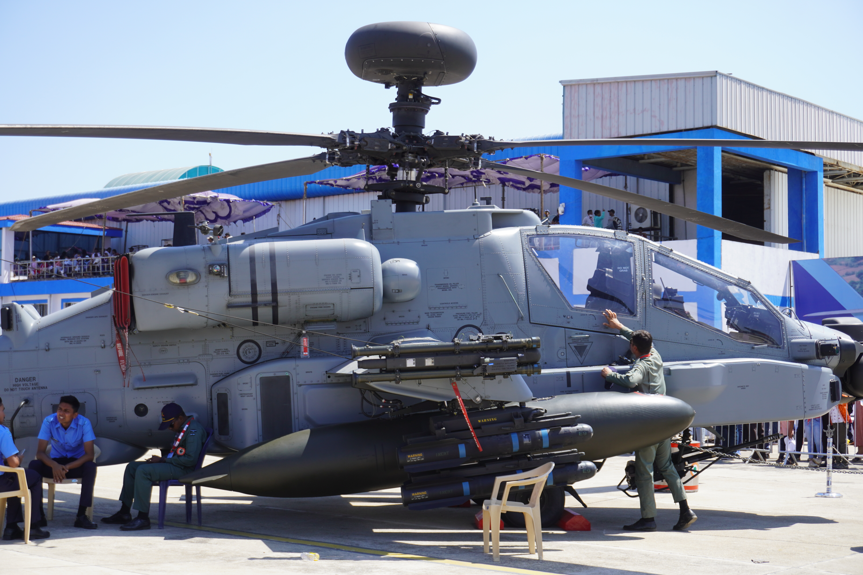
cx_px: 432
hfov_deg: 35.9
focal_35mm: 56
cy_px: 288
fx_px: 1330
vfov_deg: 24.4
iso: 100
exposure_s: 1/320
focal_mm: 37
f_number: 5.6
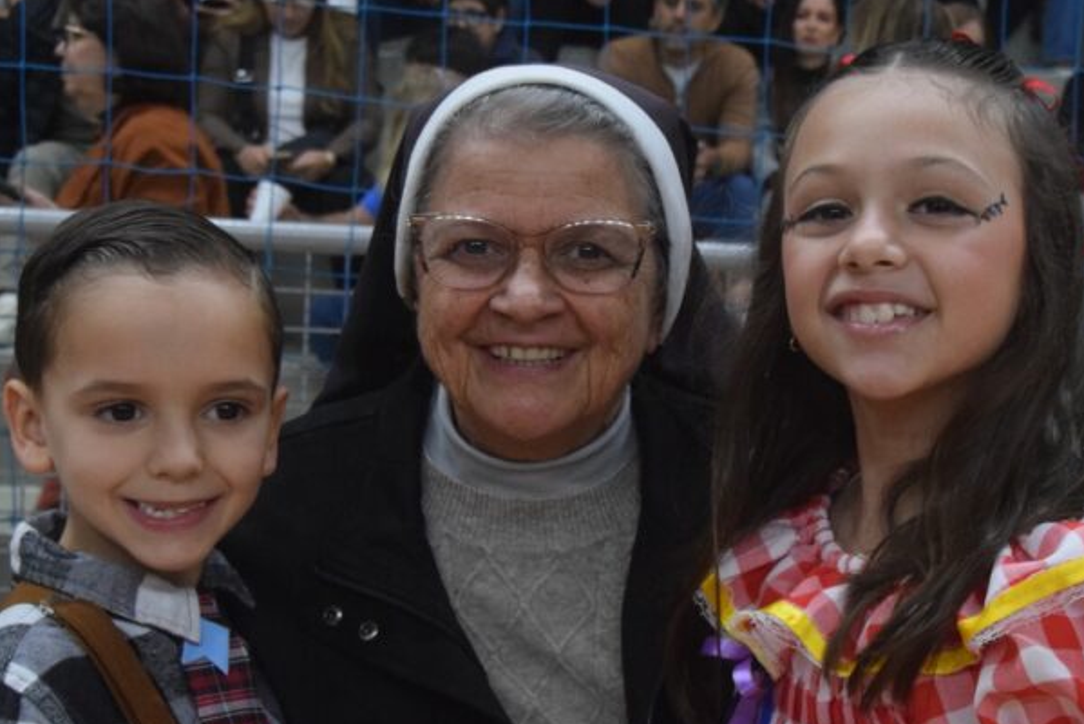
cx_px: 624
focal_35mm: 74
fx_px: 2223
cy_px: 424
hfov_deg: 27.4
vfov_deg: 18.5
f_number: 7.1
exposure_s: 1/100
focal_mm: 31
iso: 3200
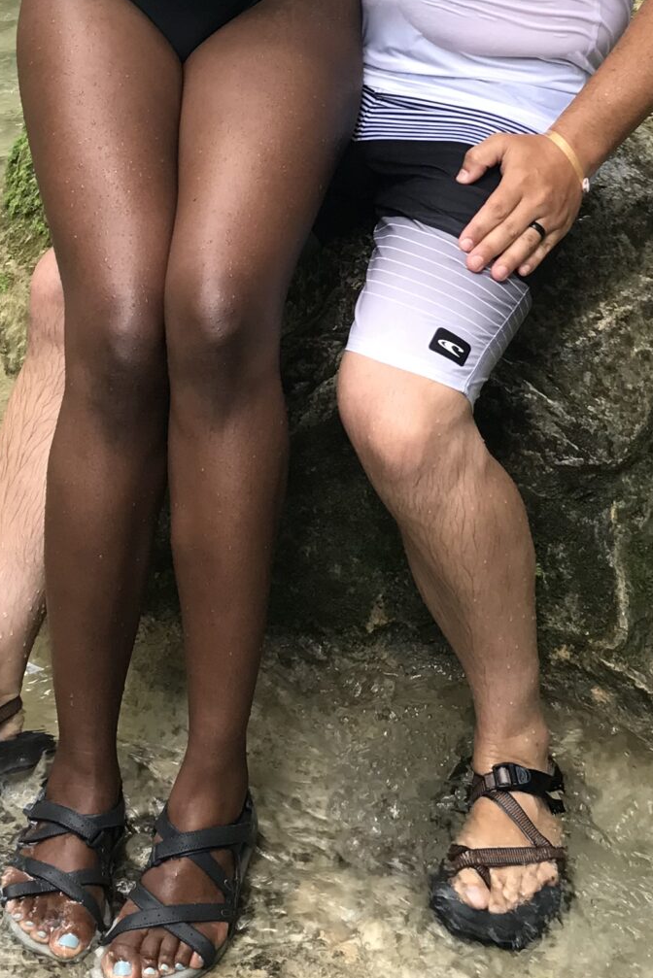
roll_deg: -0.1
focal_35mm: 74
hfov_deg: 18.4
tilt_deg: -22.0
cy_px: 208
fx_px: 2012
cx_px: 443
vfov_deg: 26.9
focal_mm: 3.99
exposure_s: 1/100
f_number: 1.8
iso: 32
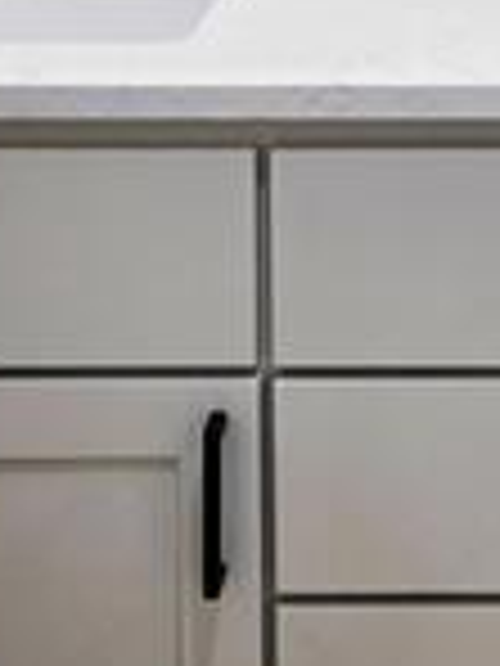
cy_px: -279
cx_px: 653
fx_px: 2292
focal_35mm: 119
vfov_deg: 15.5
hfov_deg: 12.1
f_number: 1.7
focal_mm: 6.3
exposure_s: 1/120
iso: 25
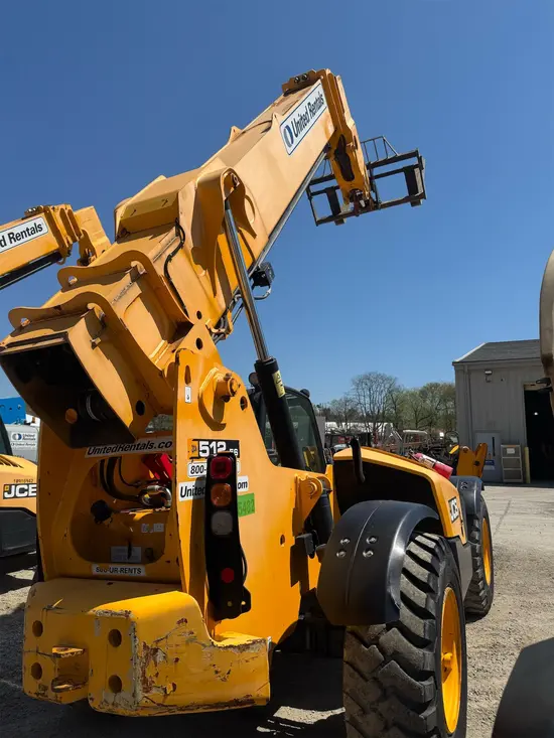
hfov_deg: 56.8
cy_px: 369
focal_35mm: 24
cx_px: 277
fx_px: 512
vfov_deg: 71.6
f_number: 1.78
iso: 80
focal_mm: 6.76
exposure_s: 1/6410
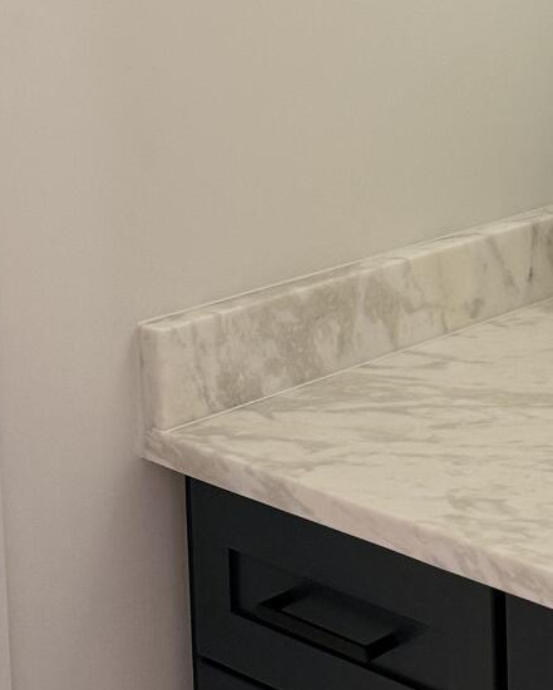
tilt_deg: -5.9
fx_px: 1738
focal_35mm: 85
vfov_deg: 21.3
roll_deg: +0.2
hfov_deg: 15.9
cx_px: 932
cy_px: -74
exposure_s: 1/60
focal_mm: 6.76
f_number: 1.78
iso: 125
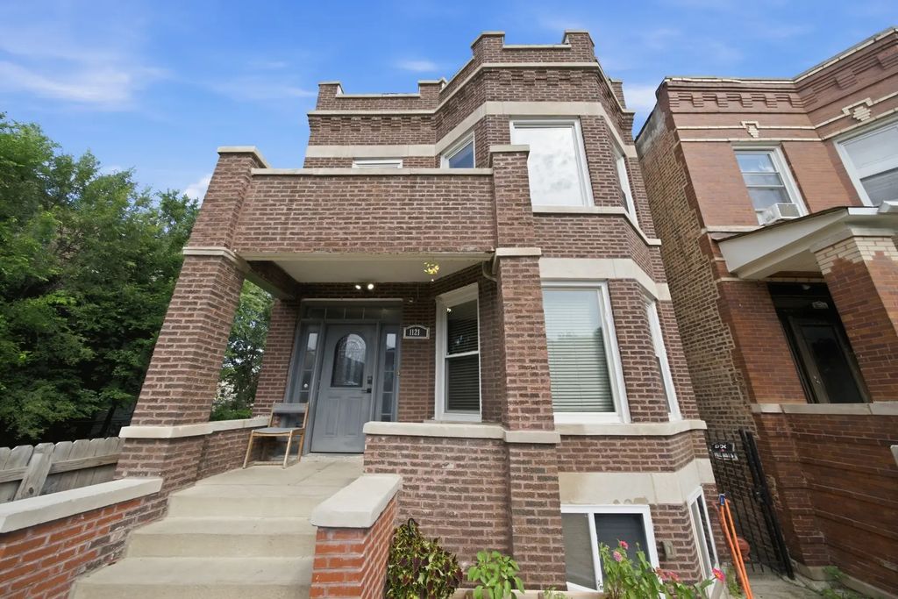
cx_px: 449
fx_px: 299
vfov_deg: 90.0
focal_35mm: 12
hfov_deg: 112.6
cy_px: 300
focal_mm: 12
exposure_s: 1/100
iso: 100
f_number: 9
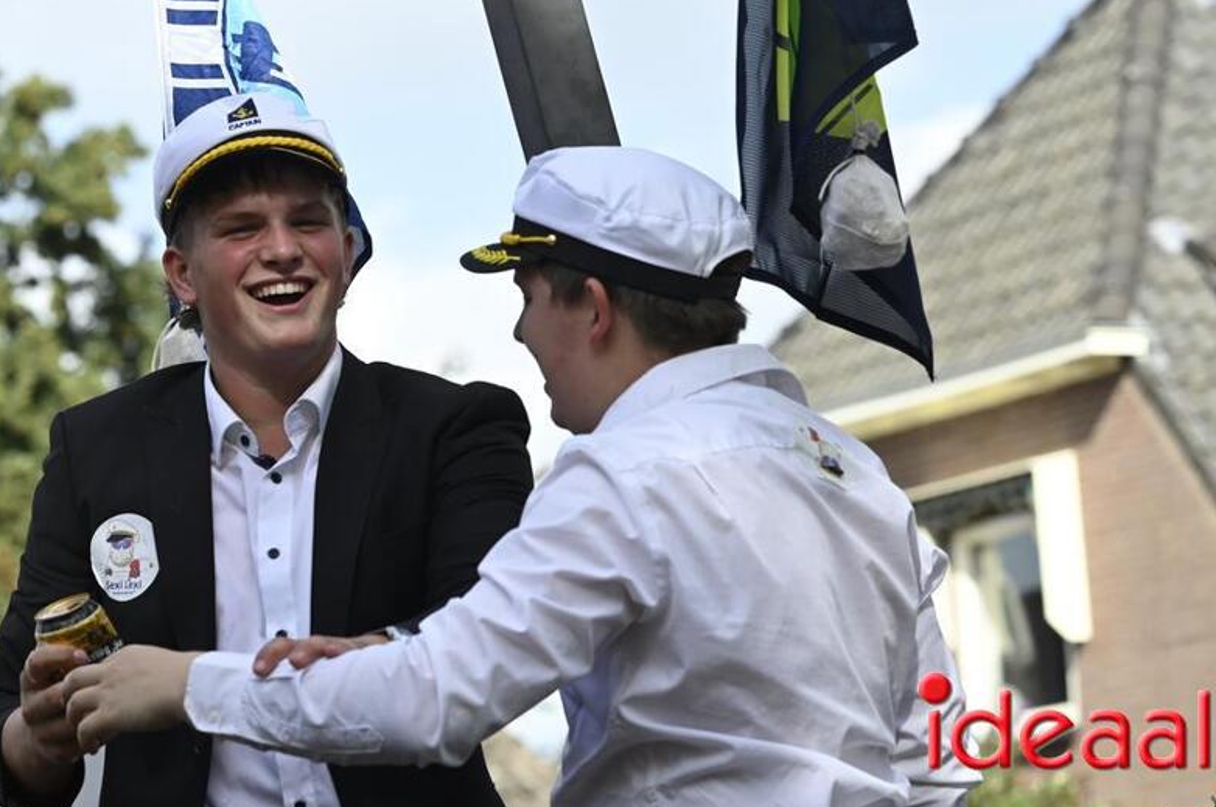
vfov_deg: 8.3
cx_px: 519
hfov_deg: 12.5
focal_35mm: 165
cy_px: 334
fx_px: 5565
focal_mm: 130
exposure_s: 1/800
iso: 320
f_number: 7.1
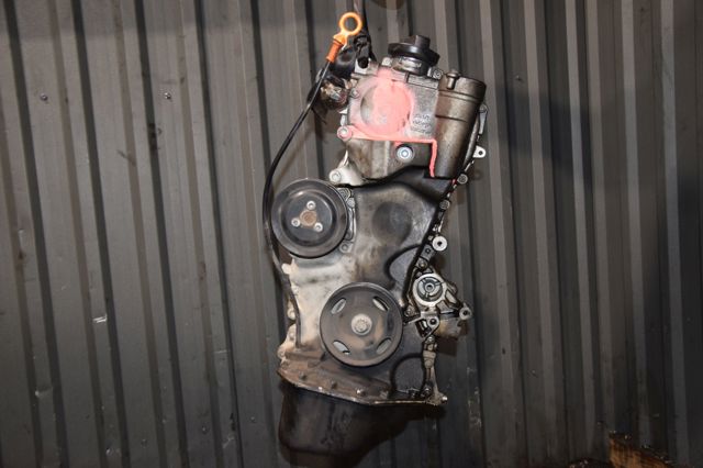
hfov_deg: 49.6
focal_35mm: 39
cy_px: 234
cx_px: 352
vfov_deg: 34.2
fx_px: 761
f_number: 5
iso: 800
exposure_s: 1/60
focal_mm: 26
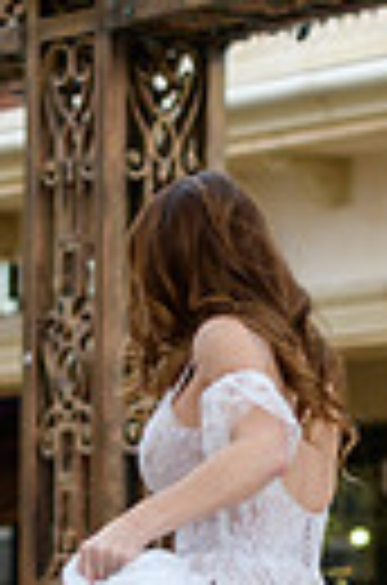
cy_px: 706
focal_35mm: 243
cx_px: 158
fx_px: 3939
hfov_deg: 5.6
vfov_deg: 8.4
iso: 220
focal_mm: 70
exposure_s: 1/640
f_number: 2.8
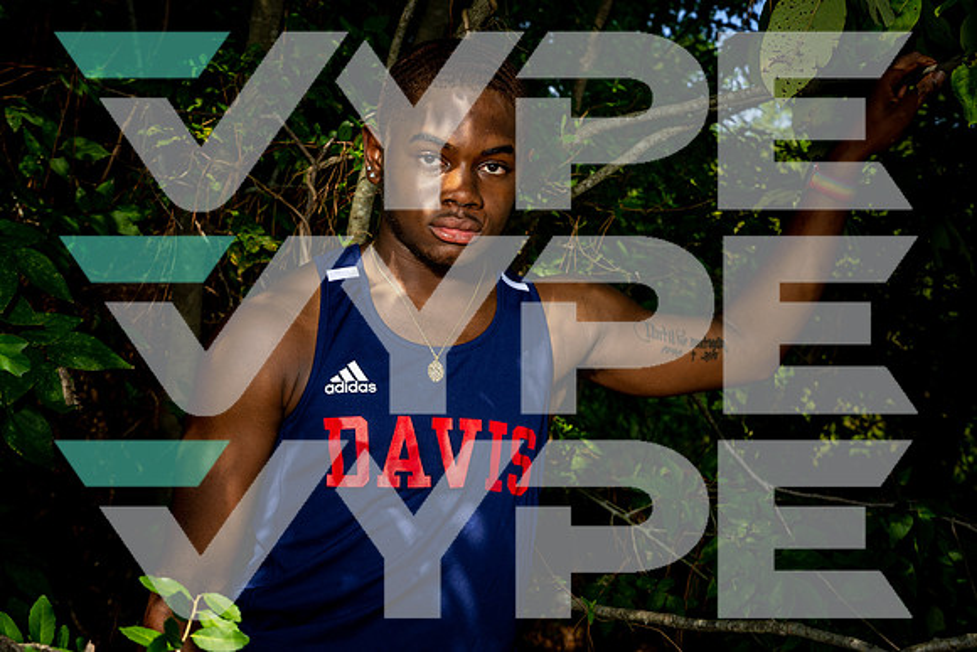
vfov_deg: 25.1
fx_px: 1466
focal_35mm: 54
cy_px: 326
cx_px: 488
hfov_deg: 36.9
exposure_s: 1/125
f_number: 10
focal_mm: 54
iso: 100
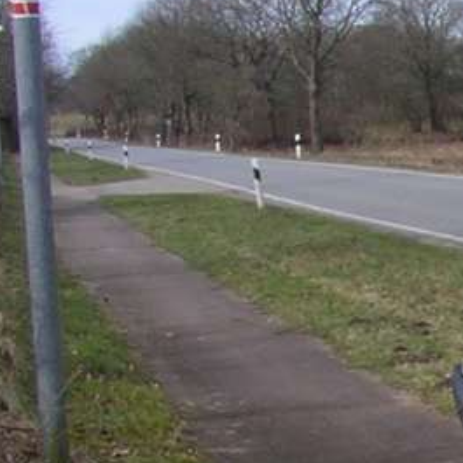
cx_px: 1050
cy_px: 484
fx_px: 2391
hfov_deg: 9.9
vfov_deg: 10.9
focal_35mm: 158
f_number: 6.9
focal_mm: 5.7
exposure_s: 1/100
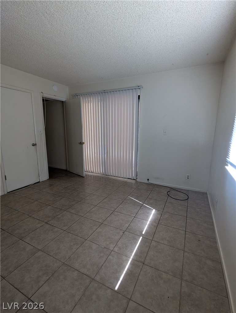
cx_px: 118
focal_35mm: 16
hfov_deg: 78.3
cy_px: 156
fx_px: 145
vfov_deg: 94.4
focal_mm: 2.35
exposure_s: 1/79.4
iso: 40
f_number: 2.2
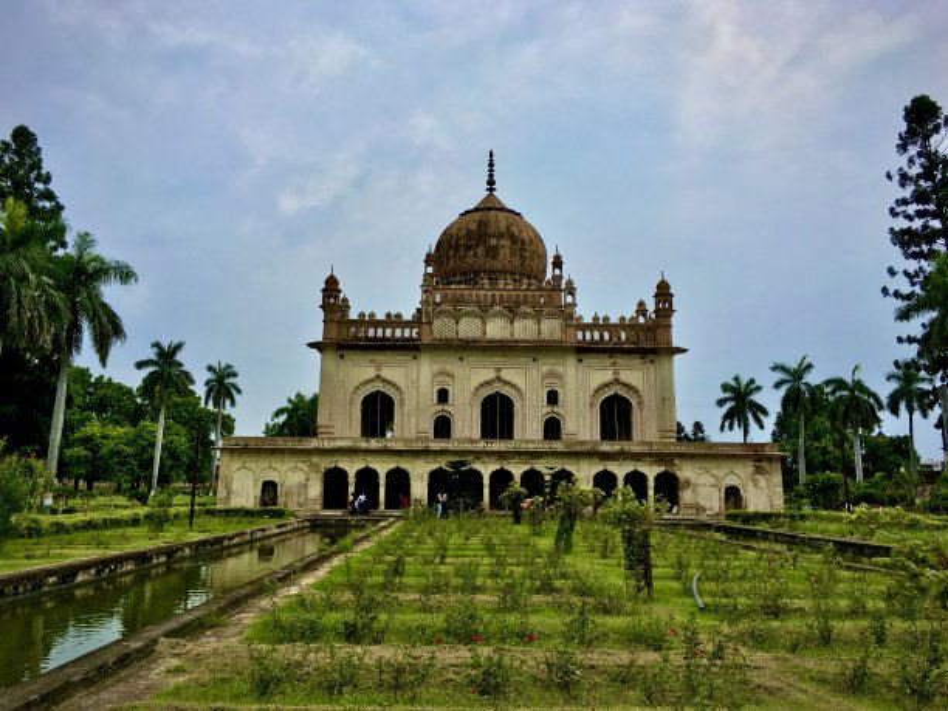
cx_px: 474
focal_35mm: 29
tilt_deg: +9.1
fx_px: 794
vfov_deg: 48.2
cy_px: 356
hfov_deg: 61.7
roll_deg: -1.6
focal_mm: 4.15
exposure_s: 1/2079
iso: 25
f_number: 2.2
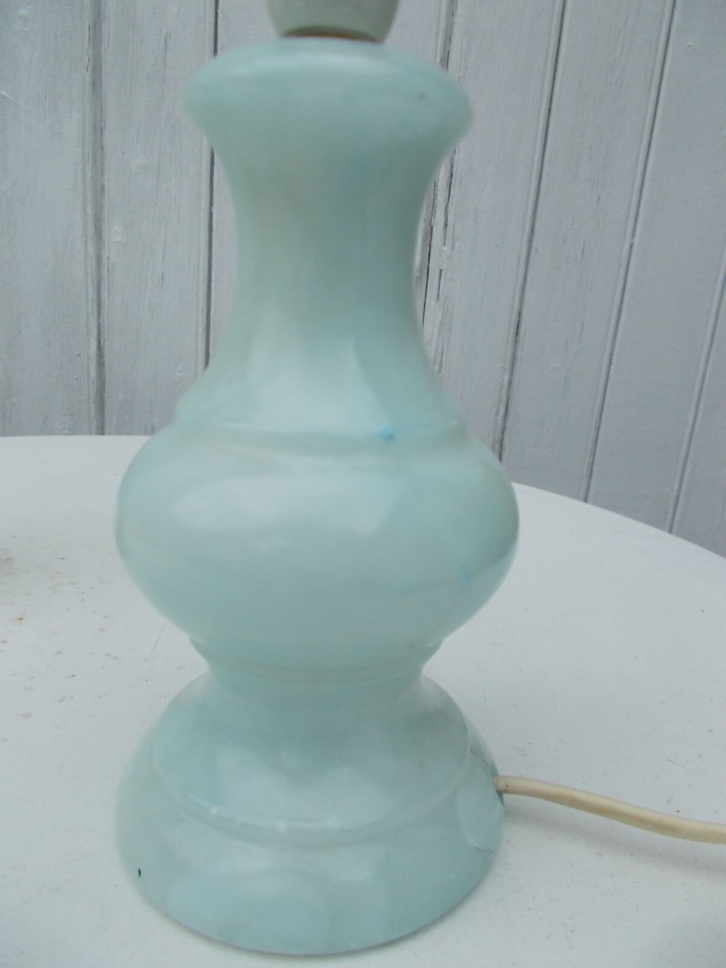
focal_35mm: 26
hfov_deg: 53.1
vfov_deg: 67.3
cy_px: 484
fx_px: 727
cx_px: 363
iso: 80
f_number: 8
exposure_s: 1/125
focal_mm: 4.6
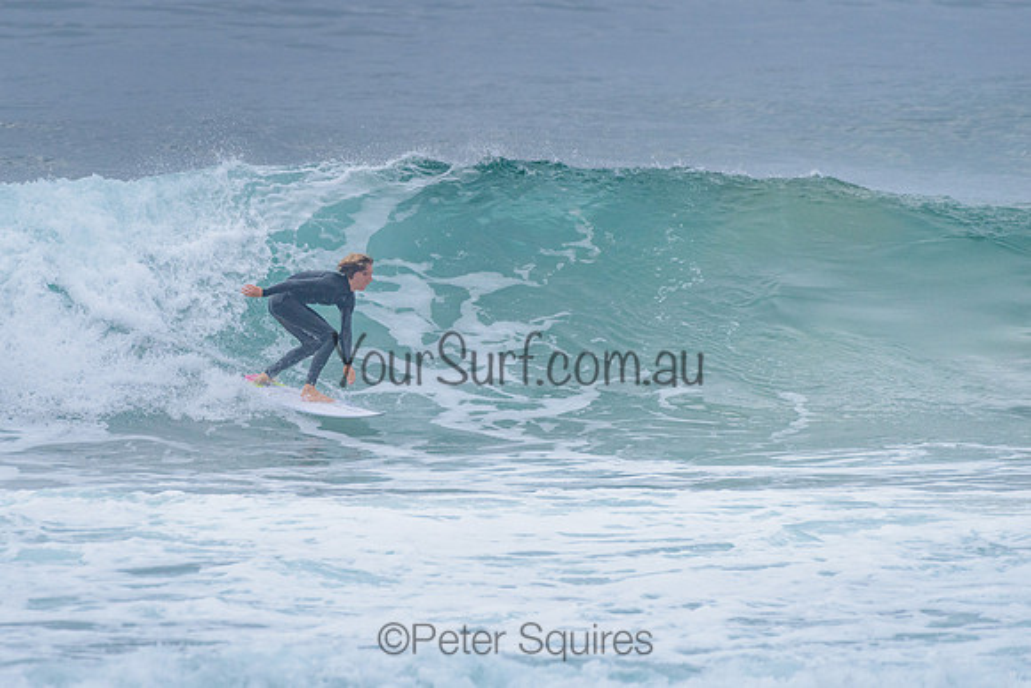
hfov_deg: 3.4
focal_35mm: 613
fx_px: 17555
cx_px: 404
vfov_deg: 2.2
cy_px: 298
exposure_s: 1/2000
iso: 1100
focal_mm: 500
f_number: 5.6
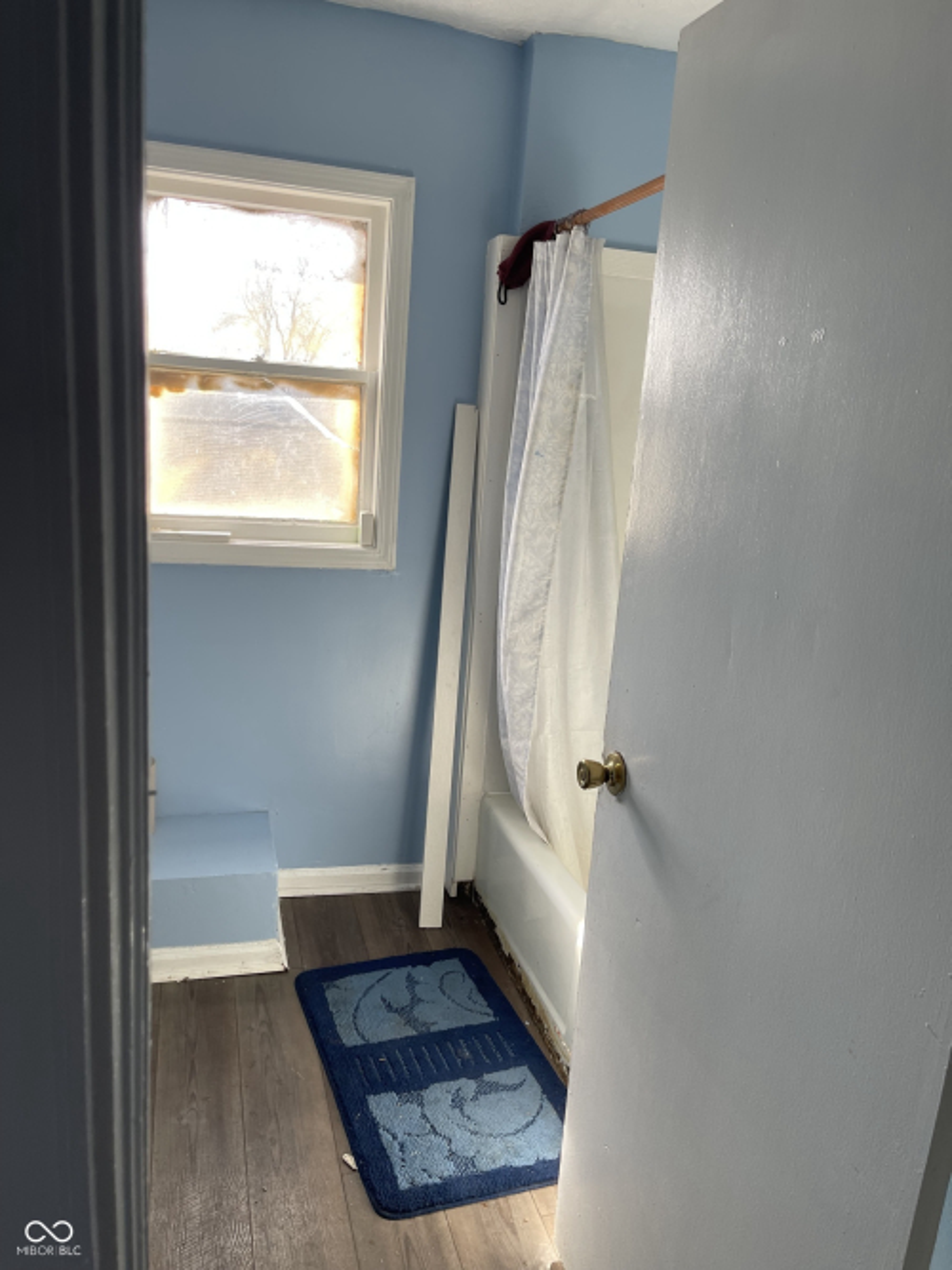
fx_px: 917
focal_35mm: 25
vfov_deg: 69.4
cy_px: 635
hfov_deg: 54.9
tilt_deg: -12.4
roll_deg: -3.4
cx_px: 476
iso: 32
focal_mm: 5.1
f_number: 1.6
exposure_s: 1/191
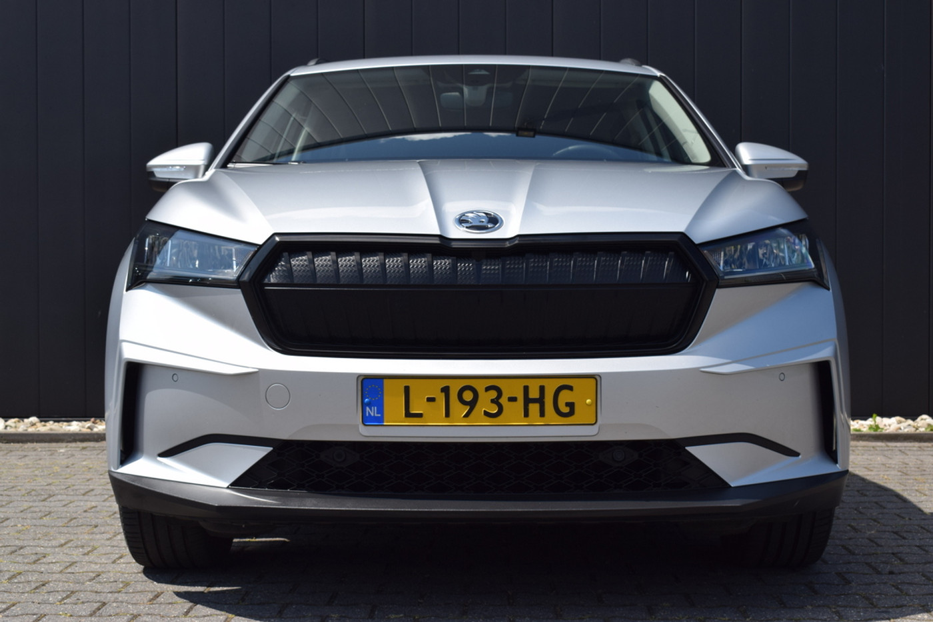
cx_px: 466
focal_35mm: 60
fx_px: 1555
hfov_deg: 33.4
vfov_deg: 22.6
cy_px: 311
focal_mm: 40
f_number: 10
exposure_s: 1/400
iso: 200
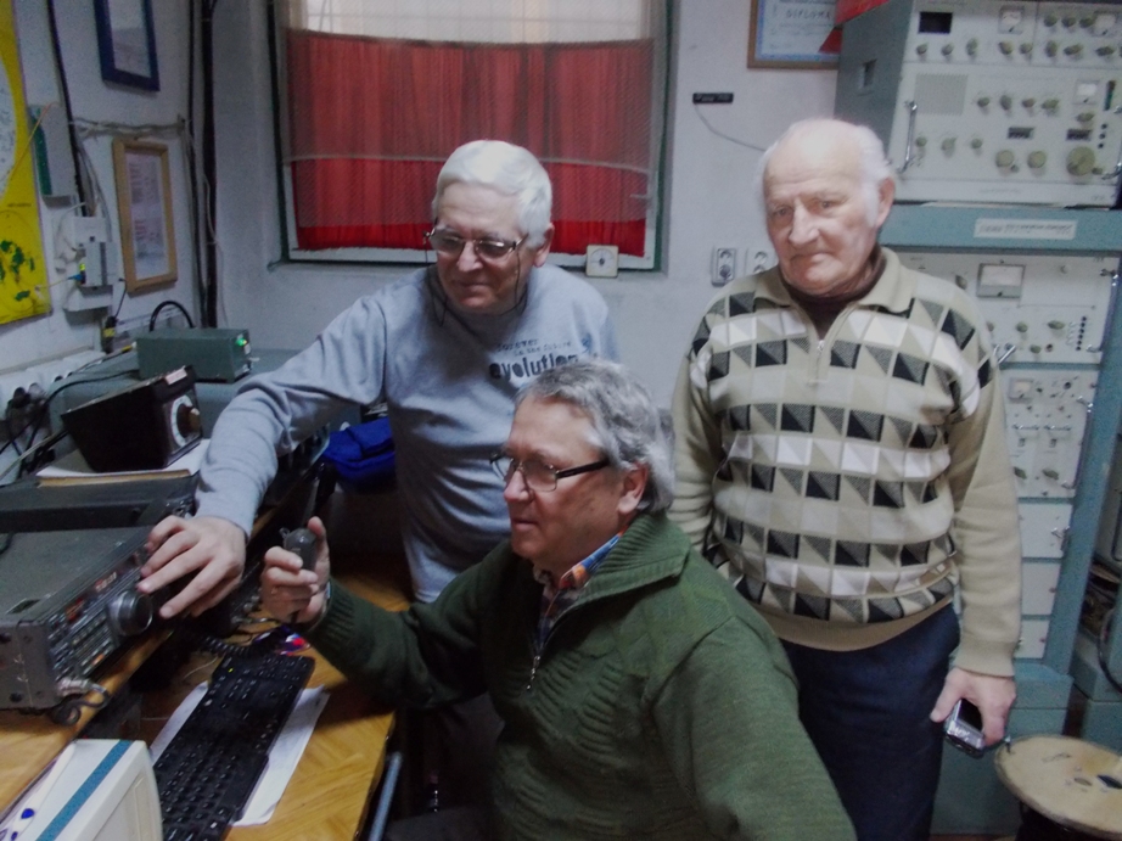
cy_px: 420
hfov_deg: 67.3
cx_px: 561
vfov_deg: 53.0
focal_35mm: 26
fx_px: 843
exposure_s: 1/25
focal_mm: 4.6
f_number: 3.2
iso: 800
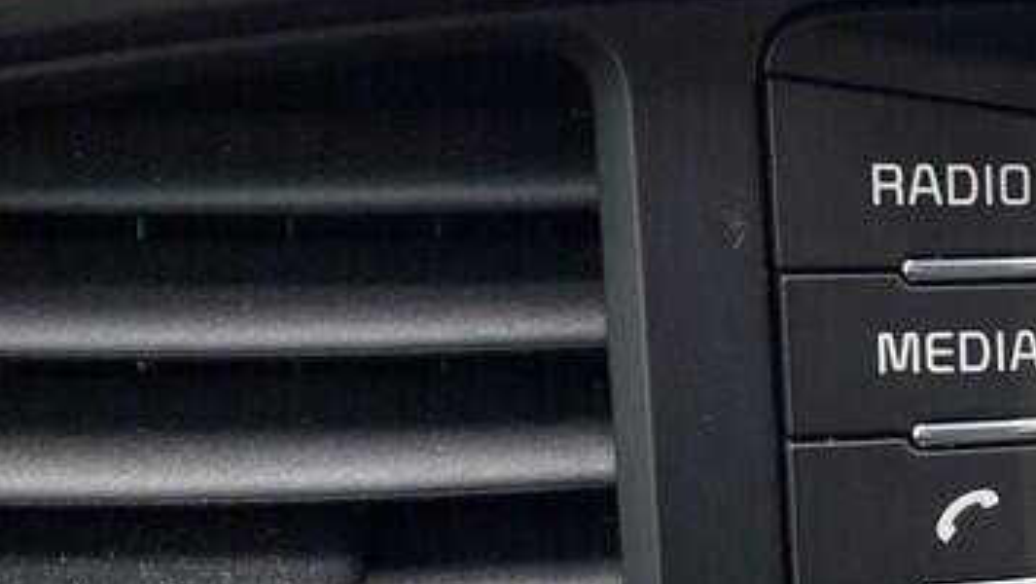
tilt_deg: -23.8
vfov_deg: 10.4
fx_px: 3160
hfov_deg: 16.9
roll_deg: -6.9
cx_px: 1538
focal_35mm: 115
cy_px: 610
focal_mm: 4.25
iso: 125
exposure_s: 1/67
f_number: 1.8
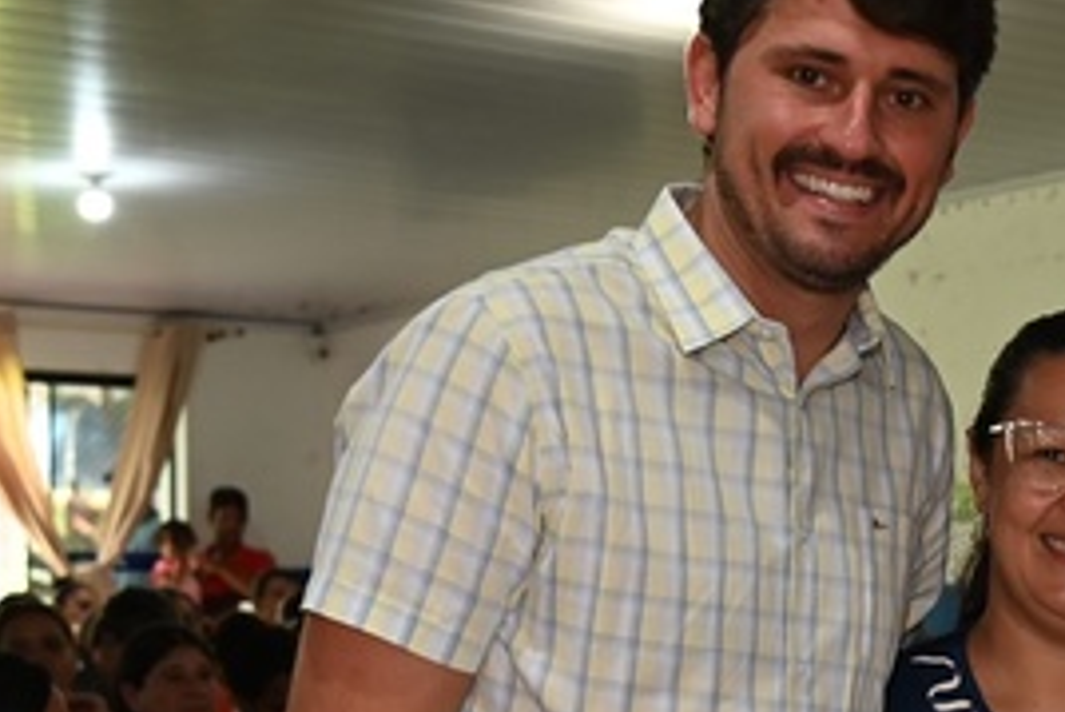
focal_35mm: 114
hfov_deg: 17.3
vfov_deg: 11.8
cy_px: 833
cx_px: 1200
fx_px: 3374
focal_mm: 34
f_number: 4
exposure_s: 1/60
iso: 640
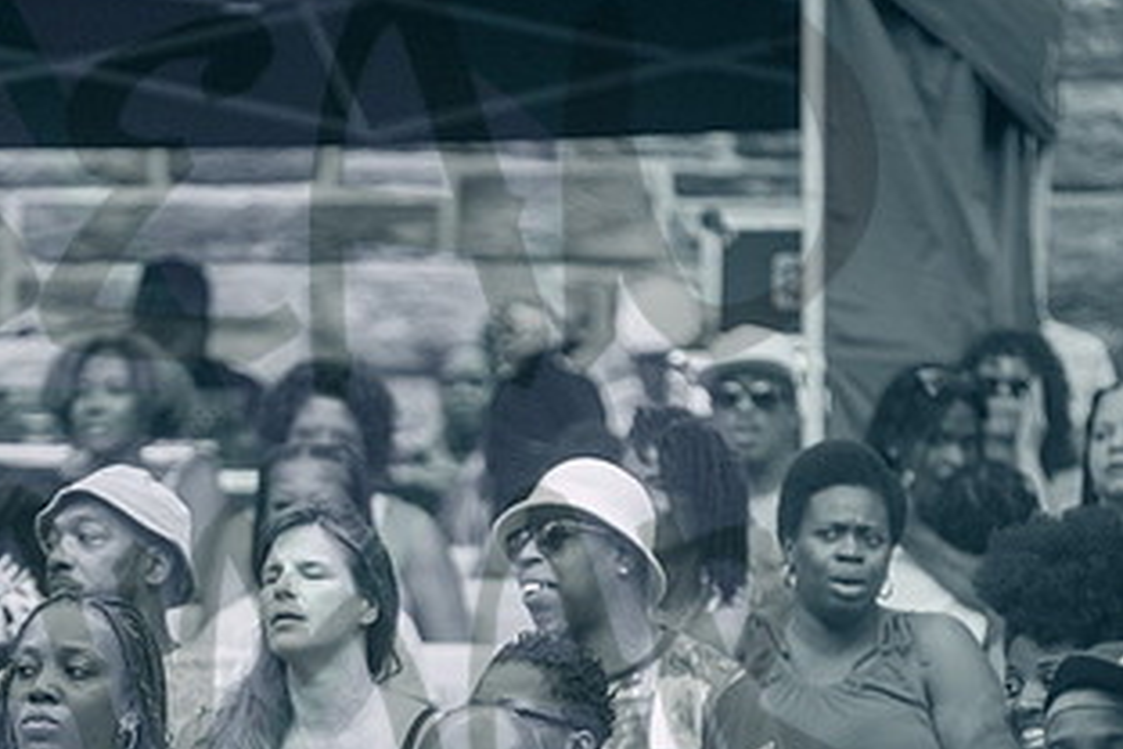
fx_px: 13194
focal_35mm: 423
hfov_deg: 4.9
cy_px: 754
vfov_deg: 3.2
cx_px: 241
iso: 2000
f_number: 3.2
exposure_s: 1/4000
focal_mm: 185
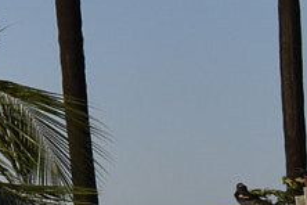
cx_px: -546
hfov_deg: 9.0
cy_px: -86
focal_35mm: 195
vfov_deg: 7.0
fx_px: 1663
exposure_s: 1/640
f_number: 9
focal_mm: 18
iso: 200
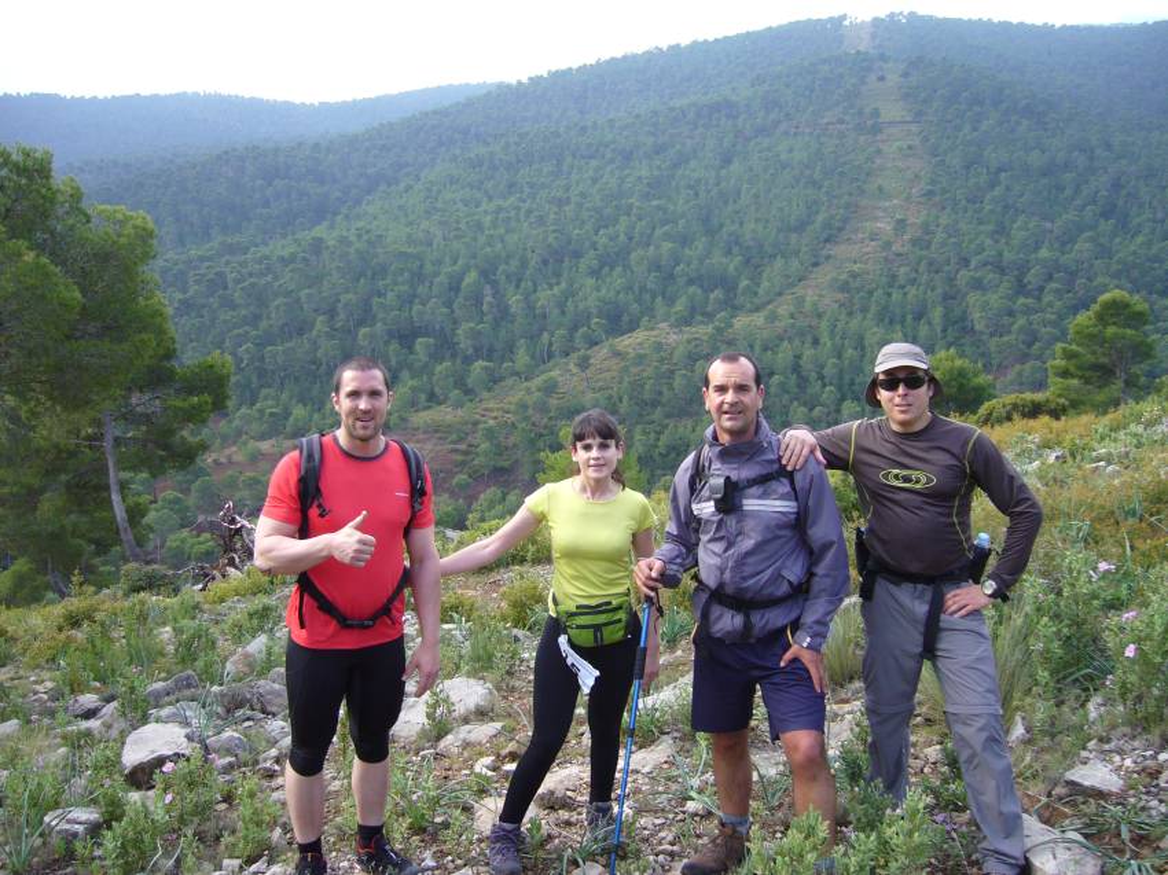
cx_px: 584
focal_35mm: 35
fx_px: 1181
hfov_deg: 52.6
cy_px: 438
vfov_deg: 40.7
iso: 100
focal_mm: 5.8
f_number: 2.8
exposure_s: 1/250
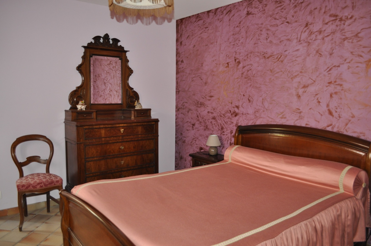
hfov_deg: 67.5
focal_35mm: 27
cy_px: 123
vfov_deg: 47.8
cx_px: 186
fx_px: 278
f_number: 3.5
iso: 800
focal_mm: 18
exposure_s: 1/60
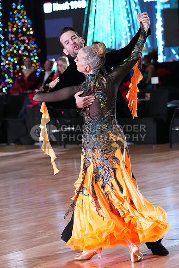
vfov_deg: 14.3
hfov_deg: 9.6
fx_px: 1066
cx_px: 90
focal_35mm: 143
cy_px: 134
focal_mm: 143
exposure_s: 1/400
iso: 10000
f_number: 5.6
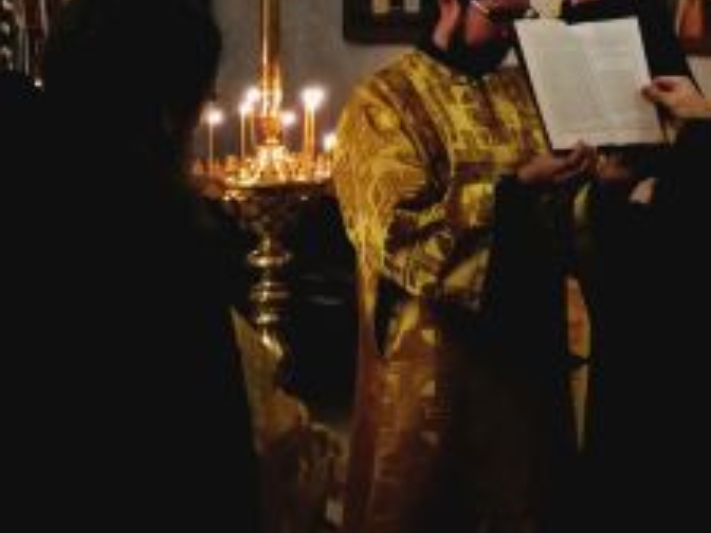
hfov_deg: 25.3
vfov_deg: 18.6
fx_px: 1582
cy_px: 0
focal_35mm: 77
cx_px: 451
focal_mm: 3.95
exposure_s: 1/20
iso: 500
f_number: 2.2
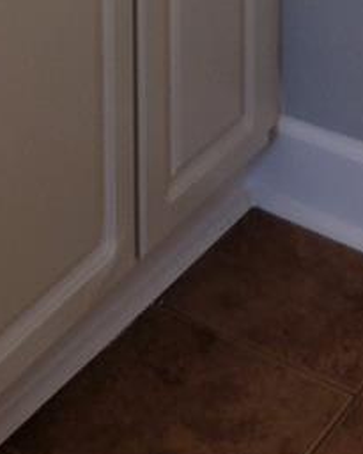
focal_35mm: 119
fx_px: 1597
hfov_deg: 13.0
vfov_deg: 12.9
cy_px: -583
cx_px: 152
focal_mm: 5.4
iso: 80
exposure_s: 1/120
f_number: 1.8
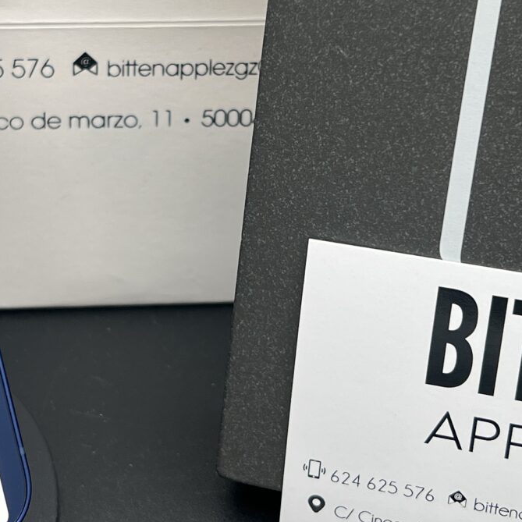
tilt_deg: -35.2
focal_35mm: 88
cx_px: 174
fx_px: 1501
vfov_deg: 19.6
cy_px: 136
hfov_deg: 19.7
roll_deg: -1.5
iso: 40
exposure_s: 1/227
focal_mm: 5.7
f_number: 1.5
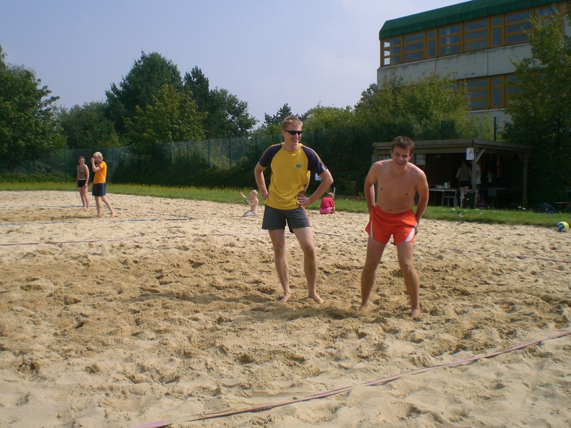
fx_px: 676
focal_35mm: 41
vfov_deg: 35.1
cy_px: 206
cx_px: 271
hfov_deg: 45.8
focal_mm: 6.3
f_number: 4.4
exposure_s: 1/640
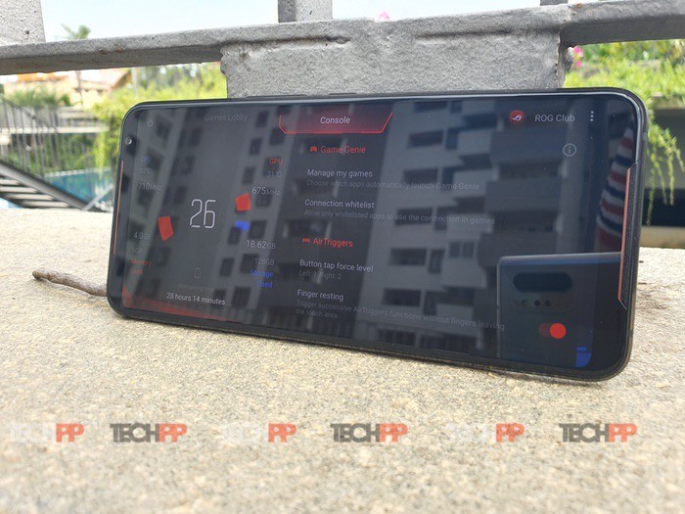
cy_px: 257
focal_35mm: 26
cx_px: 342
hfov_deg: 67.3
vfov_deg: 53.1
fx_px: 515
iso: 50
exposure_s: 1/244
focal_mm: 4.3
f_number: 2.4
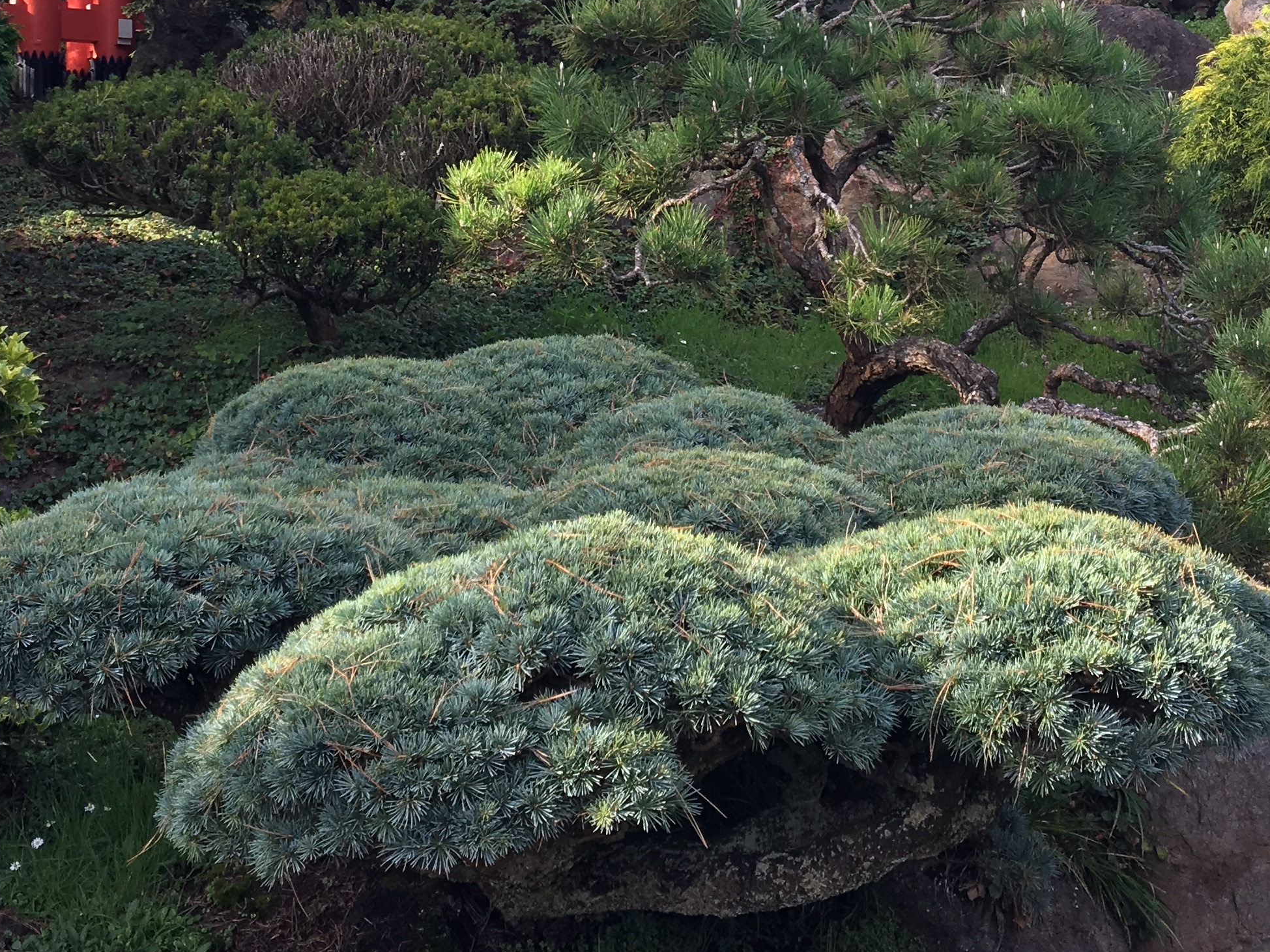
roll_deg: +1.5
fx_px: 2201
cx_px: 595
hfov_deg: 32.2
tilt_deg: +11.2
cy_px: 84
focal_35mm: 60
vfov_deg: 23.7
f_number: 2.2
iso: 25
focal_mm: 4.15
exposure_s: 1/146
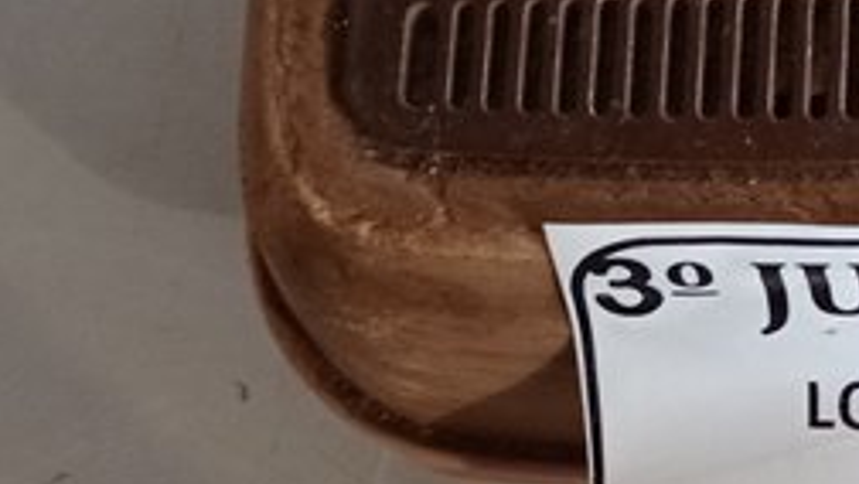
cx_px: 1415
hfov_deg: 15.5
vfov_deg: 9.3
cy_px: -426
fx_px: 2826
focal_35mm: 124
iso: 240
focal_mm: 4.7
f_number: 1.79
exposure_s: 1/30
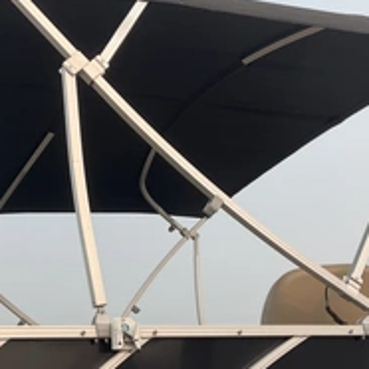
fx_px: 663
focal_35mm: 55
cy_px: 214
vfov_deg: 31.0
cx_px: 171
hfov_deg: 31.1
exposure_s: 1/978
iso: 25
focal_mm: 3
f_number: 1.8
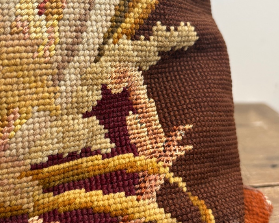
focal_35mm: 43
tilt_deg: -15.6
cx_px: 123
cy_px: 101
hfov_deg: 42.8
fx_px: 355
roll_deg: -0.1
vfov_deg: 34.9
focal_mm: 5.96
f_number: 1.6
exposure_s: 1/121
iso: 40
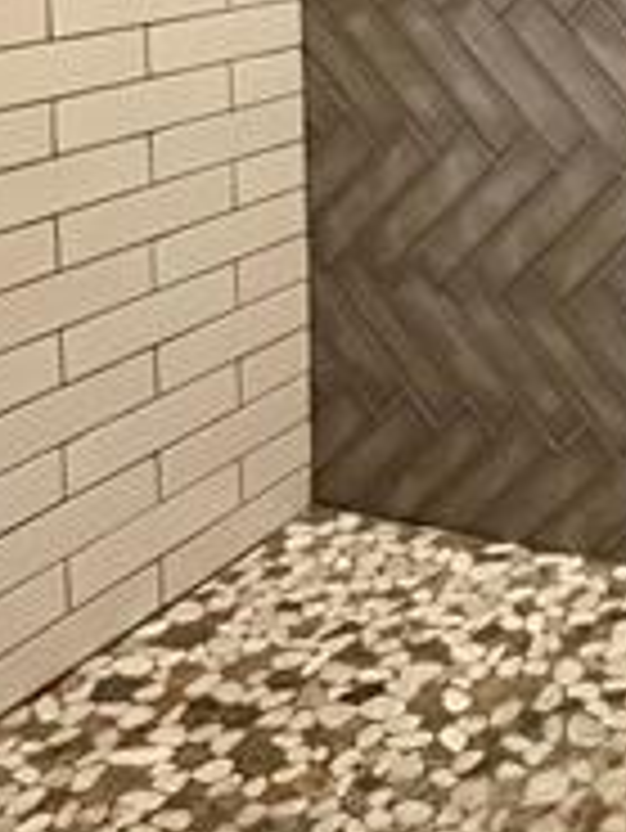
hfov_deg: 21.6
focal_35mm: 58
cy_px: -112
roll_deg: +0.4
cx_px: 910
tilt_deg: -2.8
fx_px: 1397
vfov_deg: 29.5
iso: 640
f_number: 2.2
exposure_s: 1/60
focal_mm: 2.22
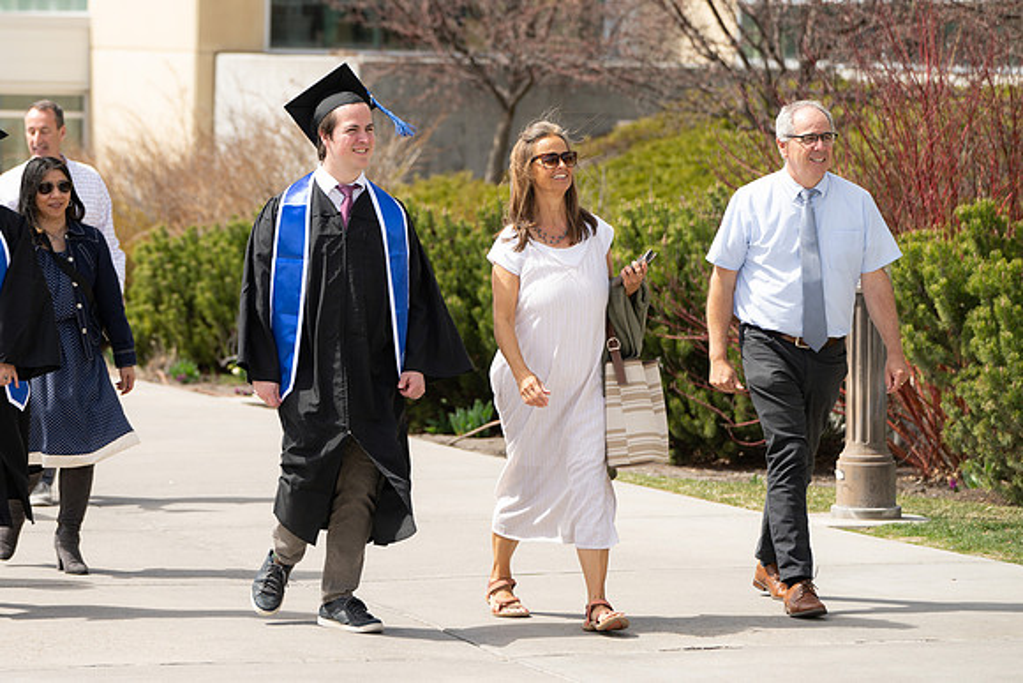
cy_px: 273
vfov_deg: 9.9
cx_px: 379
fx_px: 3952
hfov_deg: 14.7
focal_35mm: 139
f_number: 4
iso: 100
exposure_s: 1/400
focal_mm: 110
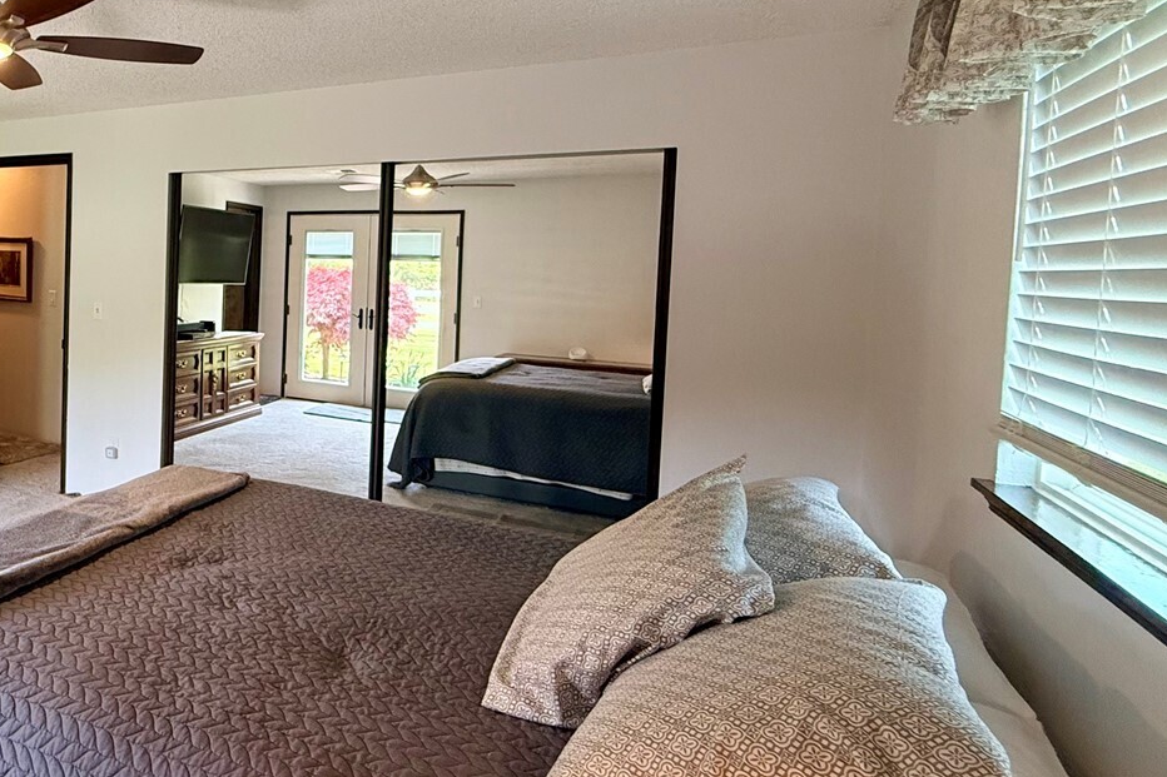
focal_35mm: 25
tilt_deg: -2.7
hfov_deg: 63.2
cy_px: 299
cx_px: 180
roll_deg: -1.3
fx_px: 810
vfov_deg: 50.8
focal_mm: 2.22
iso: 250
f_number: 2.2
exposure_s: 1/120
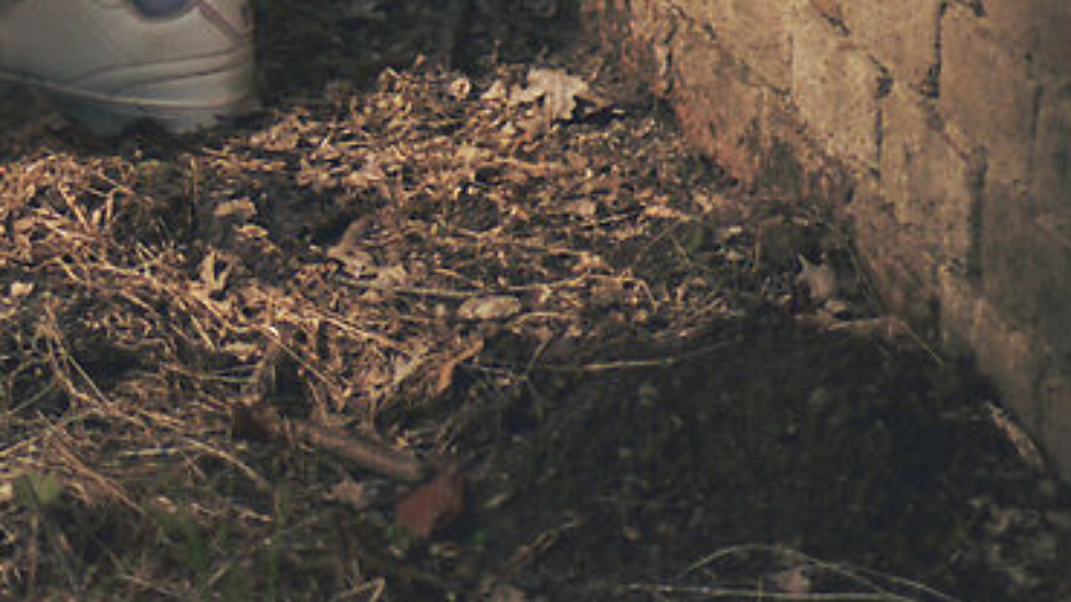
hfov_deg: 8.9
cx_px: -423
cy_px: -1372
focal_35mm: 238
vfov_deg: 4.8
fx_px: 6758
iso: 125
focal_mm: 35
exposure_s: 1/5000
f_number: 2
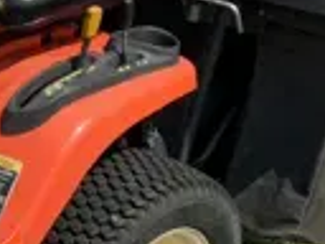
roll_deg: -3.1
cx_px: -102
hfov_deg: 15.6
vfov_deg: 12.1
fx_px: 1127
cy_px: 269
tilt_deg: -29.1
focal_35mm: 120
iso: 80
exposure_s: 1/3717
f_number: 1.78
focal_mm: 6.86
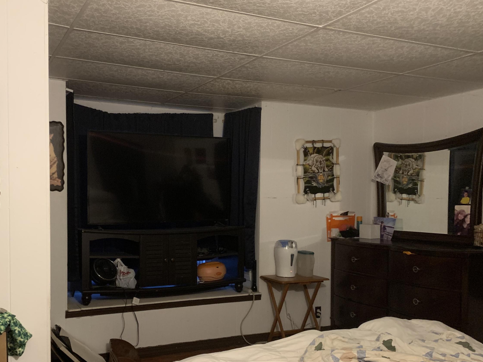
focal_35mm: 35
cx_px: 182
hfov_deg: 52.1
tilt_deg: -2.8
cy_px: 221
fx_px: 488
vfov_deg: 40.5
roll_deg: +0.5
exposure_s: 1/30
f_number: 1.8
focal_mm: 4.25
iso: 500
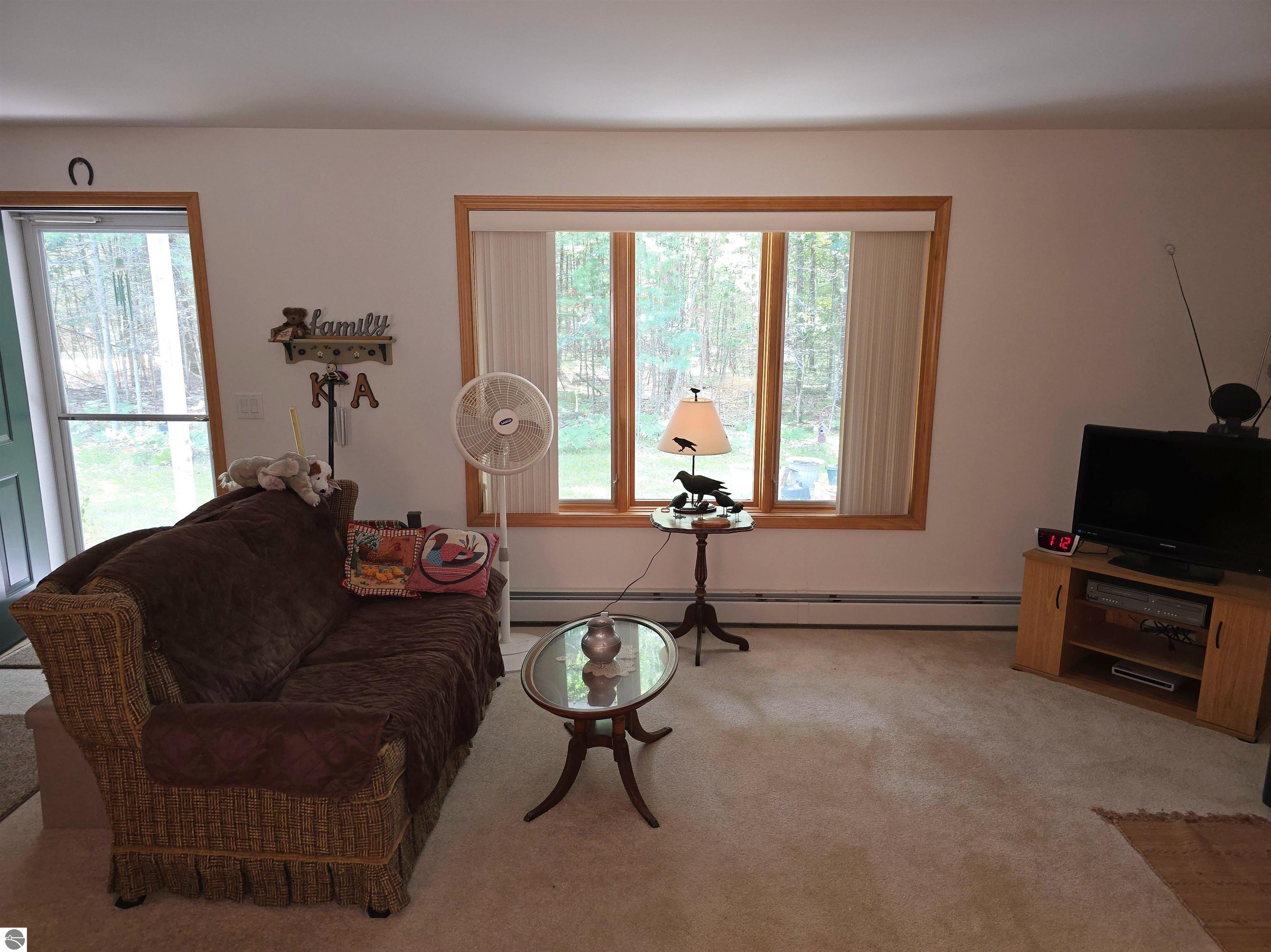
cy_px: 476
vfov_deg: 58.9
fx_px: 844
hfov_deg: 73.9
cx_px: 636
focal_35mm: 23
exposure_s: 1/40
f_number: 1.7
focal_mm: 6.3
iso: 100
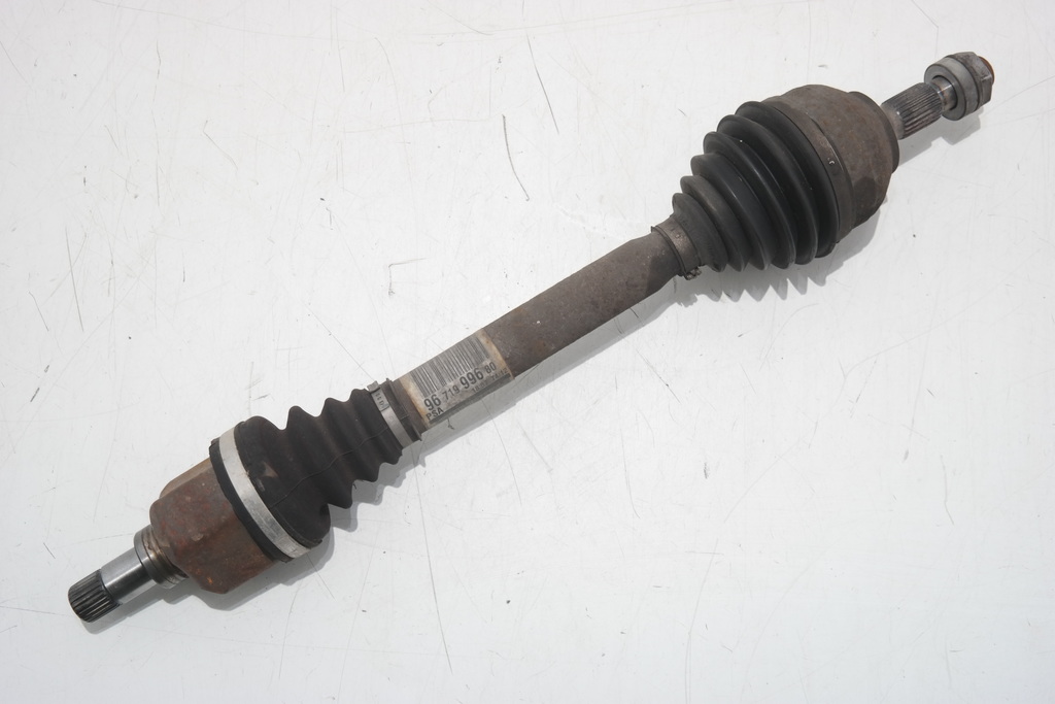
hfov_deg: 44.5
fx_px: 1290
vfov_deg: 30.5
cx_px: 528
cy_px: 352
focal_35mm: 44
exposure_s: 1/100
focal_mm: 29
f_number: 4
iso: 400
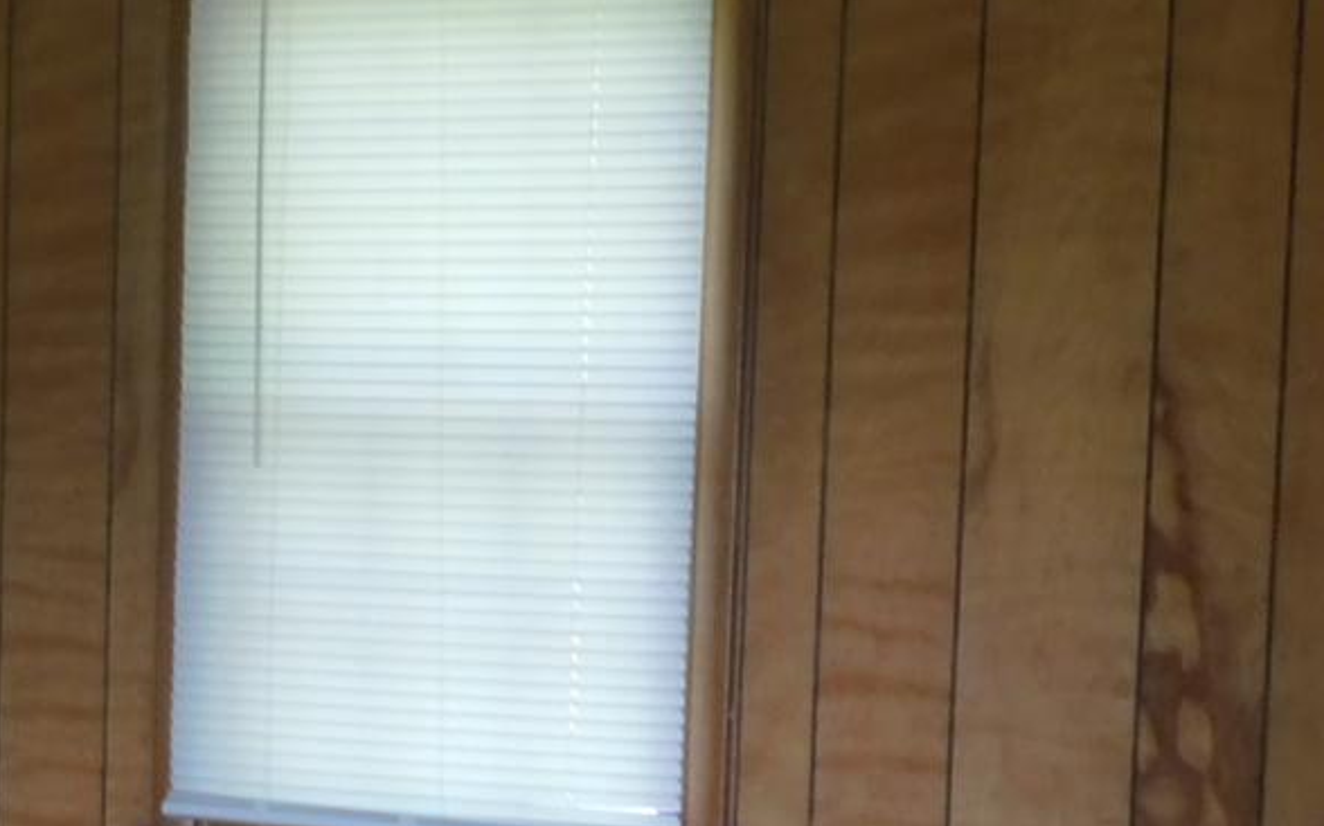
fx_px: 4797
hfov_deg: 15.4
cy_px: 1026
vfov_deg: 9.7
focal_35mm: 133
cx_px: -79
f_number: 3.5
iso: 400
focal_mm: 6.3
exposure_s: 1/25
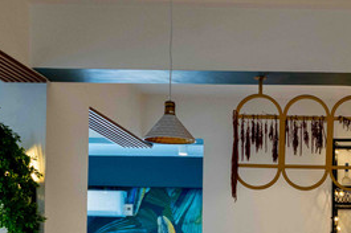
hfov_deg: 24.8
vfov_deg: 17.3
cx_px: 407
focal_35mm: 75
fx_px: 730
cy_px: 281
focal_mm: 31
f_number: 5
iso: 2000
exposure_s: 1/50
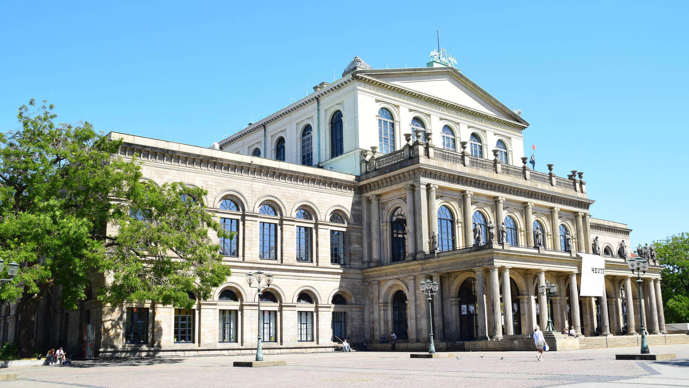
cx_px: 352
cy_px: 200
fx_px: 658
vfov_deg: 32.8
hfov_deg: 55.3
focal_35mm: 36
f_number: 11
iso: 400
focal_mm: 22
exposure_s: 1/500
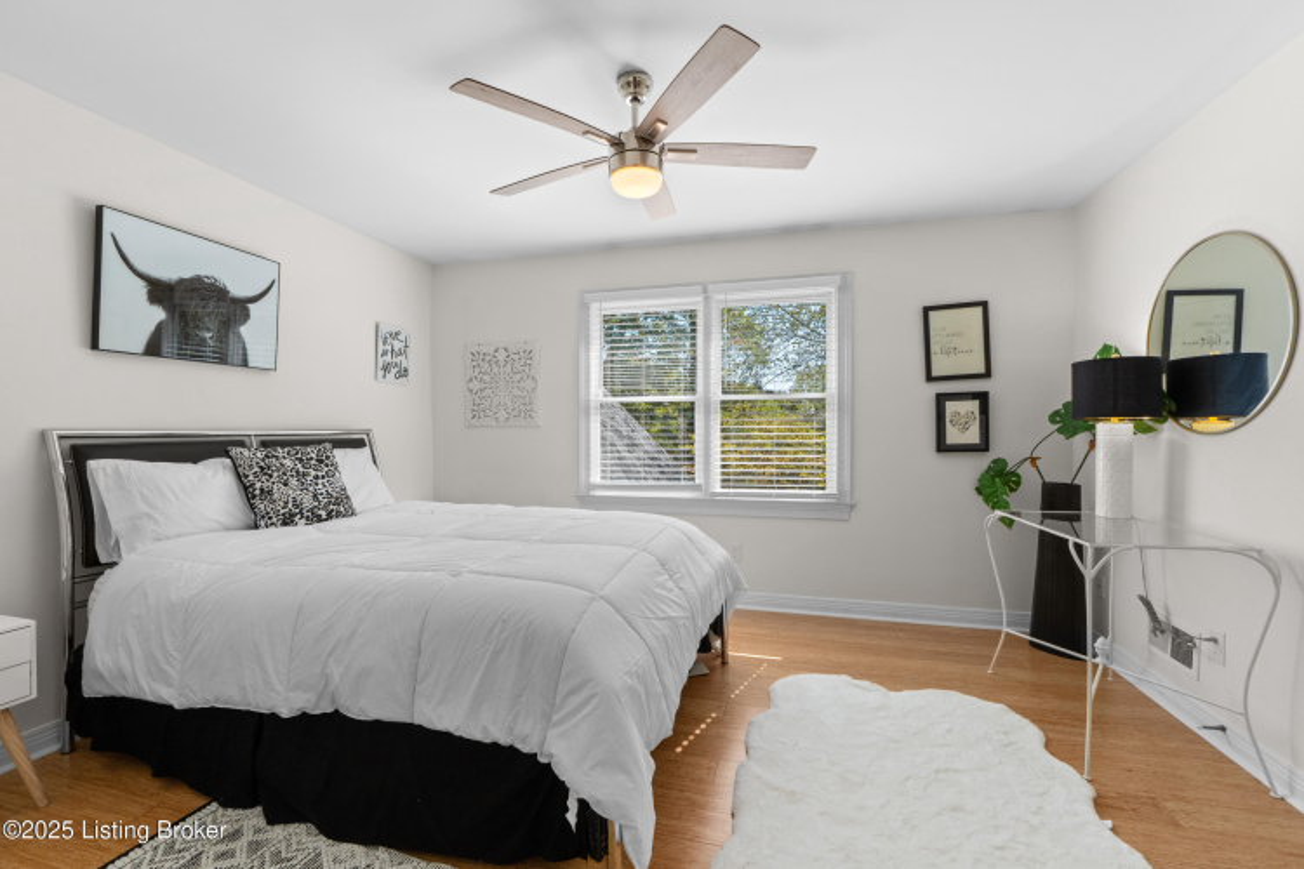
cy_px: 434
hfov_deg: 100.4
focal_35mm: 15
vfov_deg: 77.3
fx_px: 543
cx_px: 652
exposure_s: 1/40
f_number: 9
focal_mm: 10
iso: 400
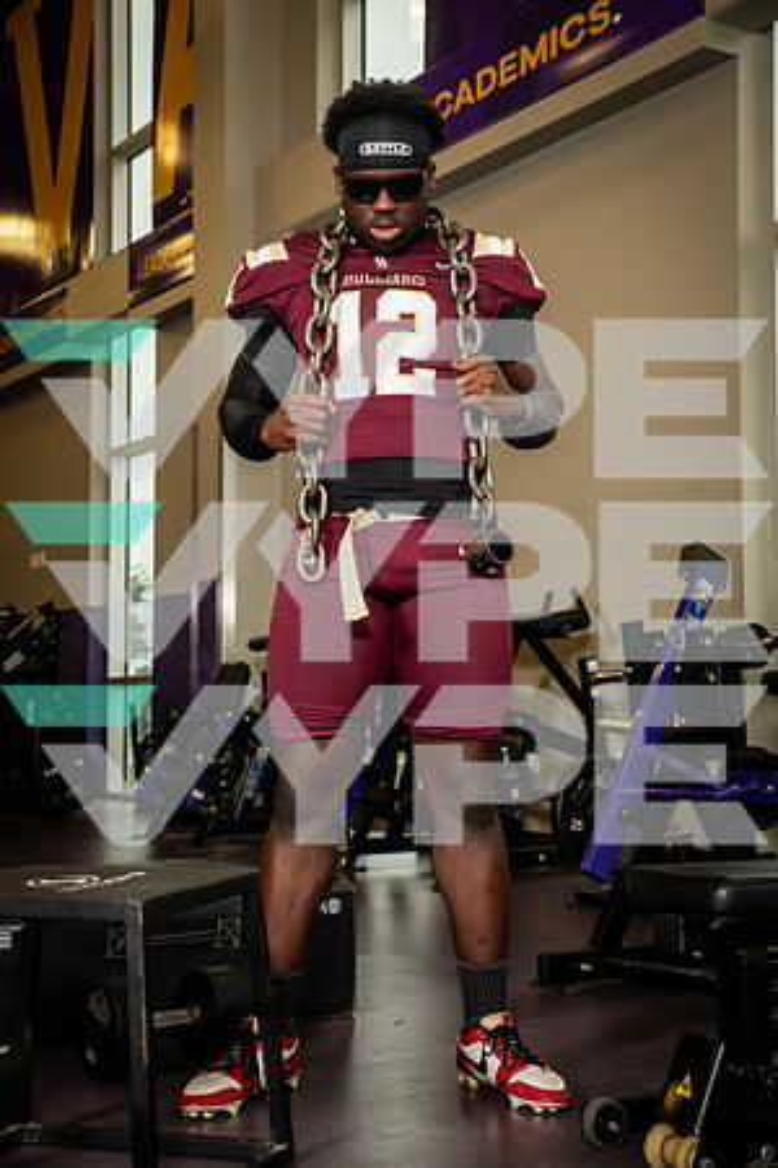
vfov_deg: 39.6
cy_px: 584
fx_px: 1621
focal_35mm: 50
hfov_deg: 27.0
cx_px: 389
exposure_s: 1/250
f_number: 5.6
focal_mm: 50
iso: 500
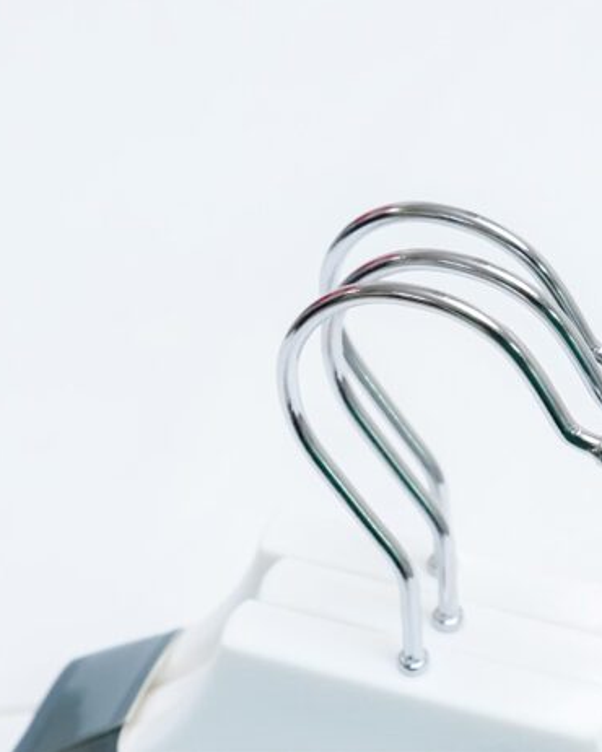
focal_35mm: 91
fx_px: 2025
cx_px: 447
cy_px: 374
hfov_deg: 16.8
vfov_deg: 21.0
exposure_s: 1/125
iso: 3200
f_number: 10
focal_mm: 43
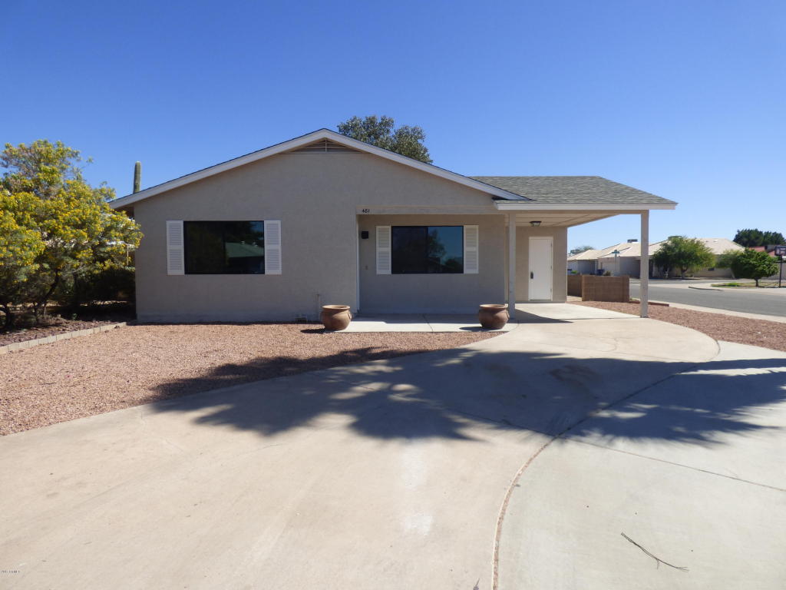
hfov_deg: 81.7
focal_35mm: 20
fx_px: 454
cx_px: 393
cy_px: 295
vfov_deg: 66.0
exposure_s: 1/2000
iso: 100
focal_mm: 3.58
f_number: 2.8
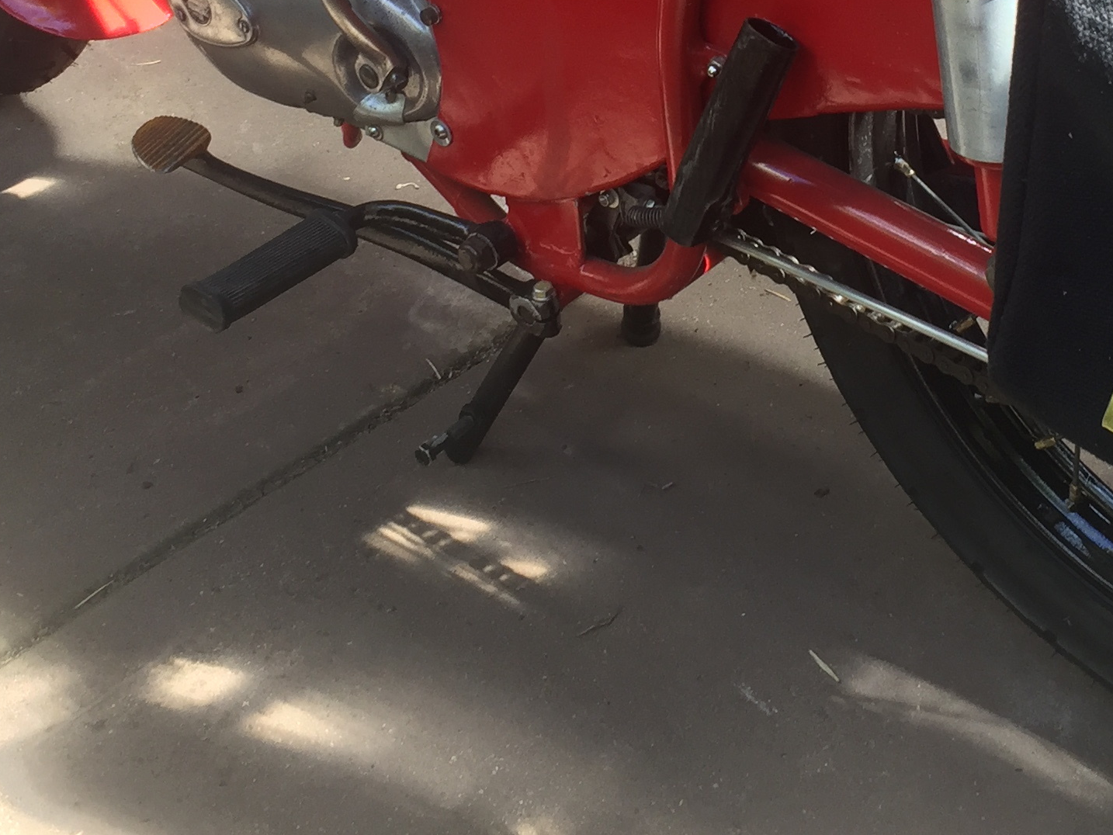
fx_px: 2122
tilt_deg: -30.8
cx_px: 709
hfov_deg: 29.2
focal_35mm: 66
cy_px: 35
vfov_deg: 21.6
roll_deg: +0.6
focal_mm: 4.15
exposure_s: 1/100
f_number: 2.2
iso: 50
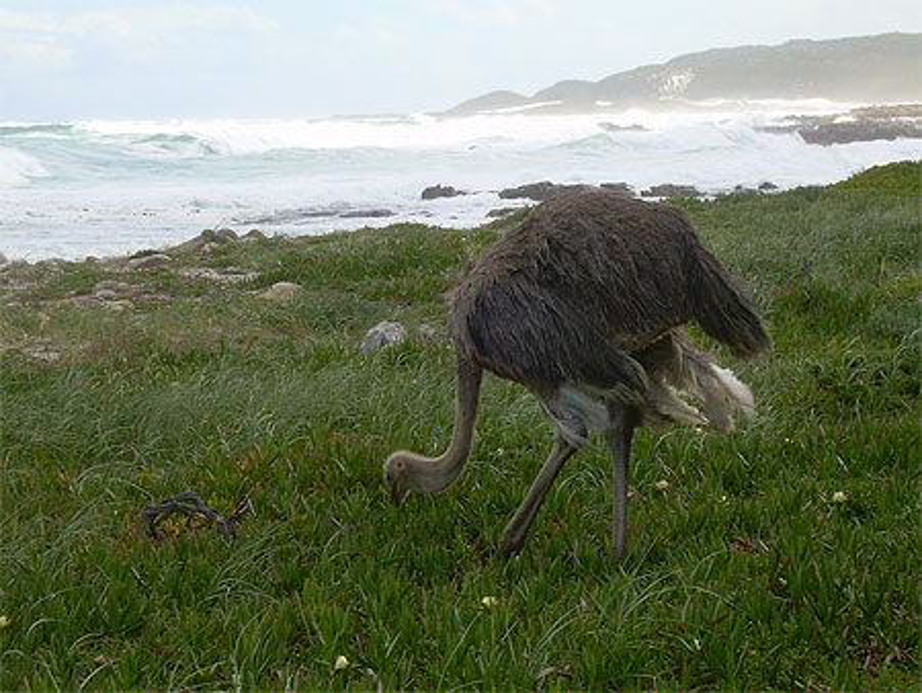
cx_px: 461
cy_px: 346
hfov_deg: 17.9
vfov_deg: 13.5
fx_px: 2931
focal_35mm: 110
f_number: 8
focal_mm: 18.9
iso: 50
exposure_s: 1/115
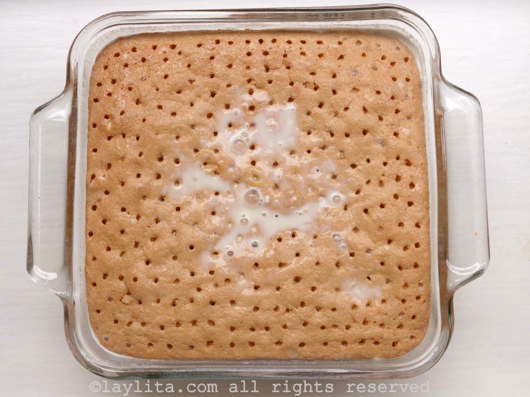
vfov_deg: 32.9
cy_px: 198
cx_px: 265
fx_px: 674
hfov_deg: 42.9
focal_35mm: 44
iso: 800
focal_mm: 22
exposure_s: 1/60
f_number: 11
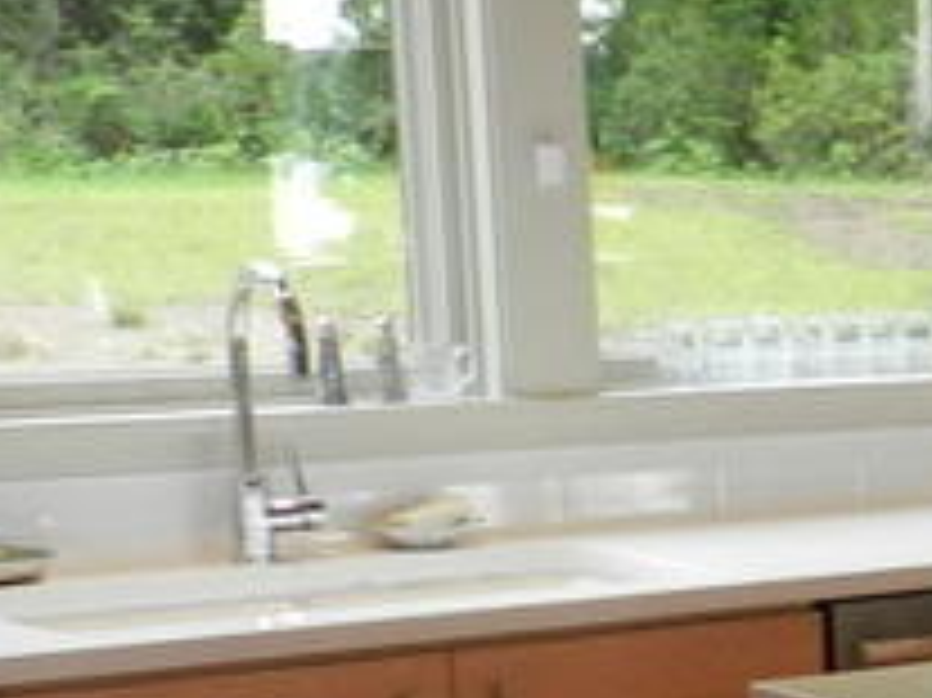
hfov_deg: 15.1
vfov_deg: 13.2
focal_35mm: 111
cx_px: 1733
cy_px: 698
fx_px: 2987
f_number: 3.4
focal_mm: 4
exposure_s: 1/30
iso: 180
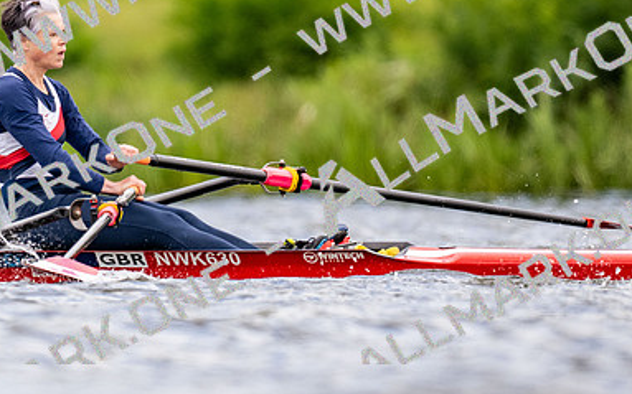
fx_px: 23914
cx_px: 177
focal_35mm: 1389
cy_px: 82
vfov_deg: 0.9
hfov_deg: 1.5
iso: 800
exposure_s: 1/2500
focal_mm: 600
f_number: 4
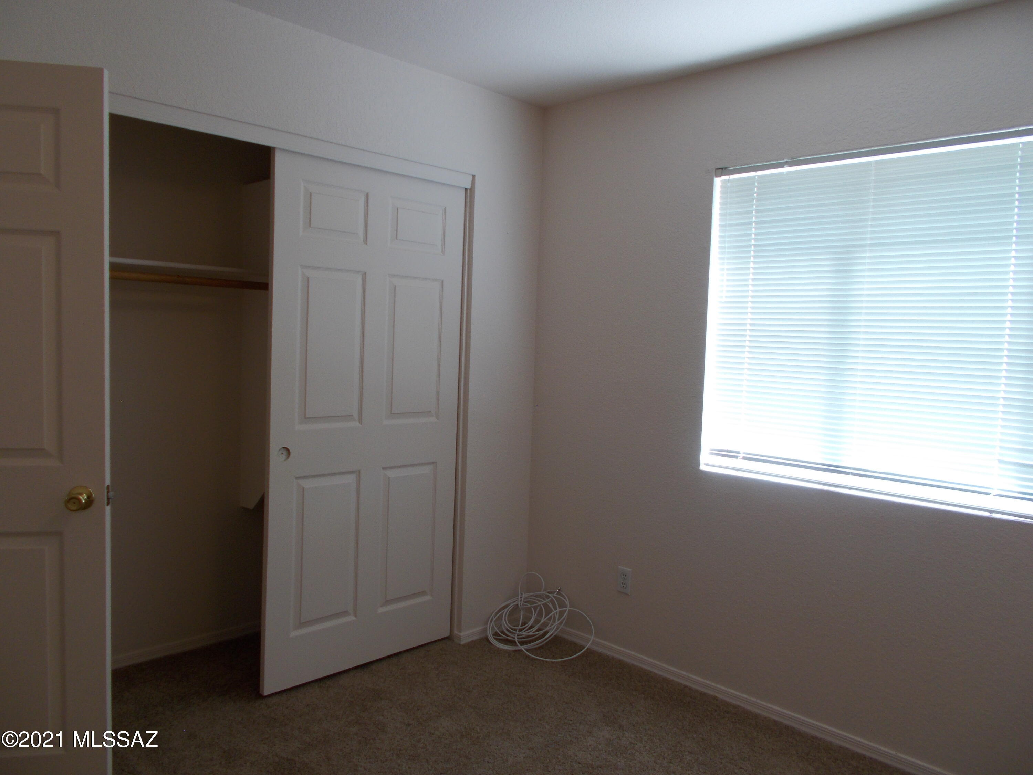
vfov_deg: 53.1
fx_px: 776
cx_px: 516
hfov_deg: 67.3
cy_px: 388
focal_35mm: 26
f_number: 3.2
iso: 80
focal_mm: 4.6
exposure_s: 1/30
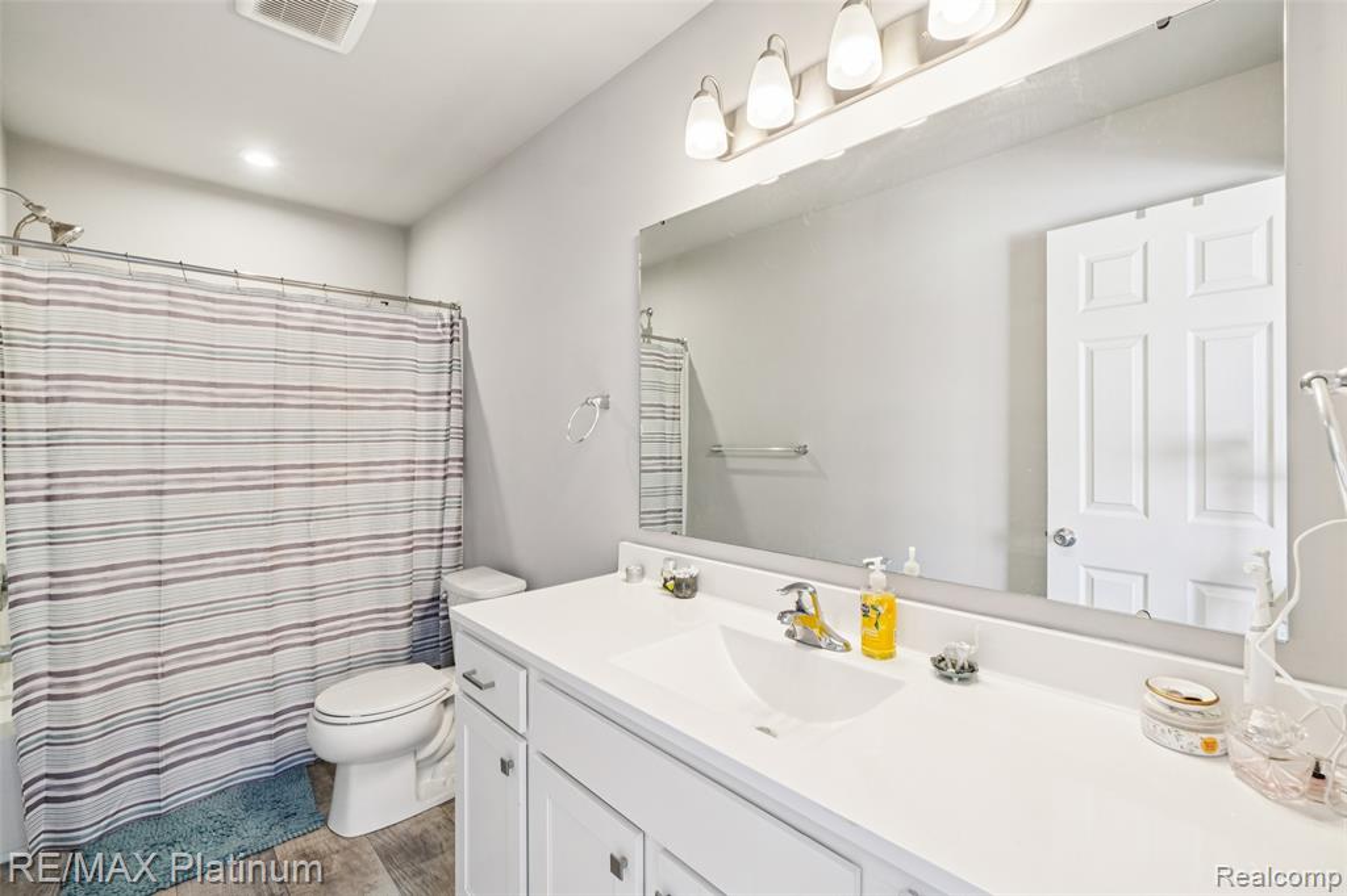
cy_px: 448
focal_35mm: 15
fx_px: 561
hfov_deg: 100.4
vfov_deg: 77.3
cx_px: 674
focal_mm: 10
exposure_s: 1/20
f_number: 8
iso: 400
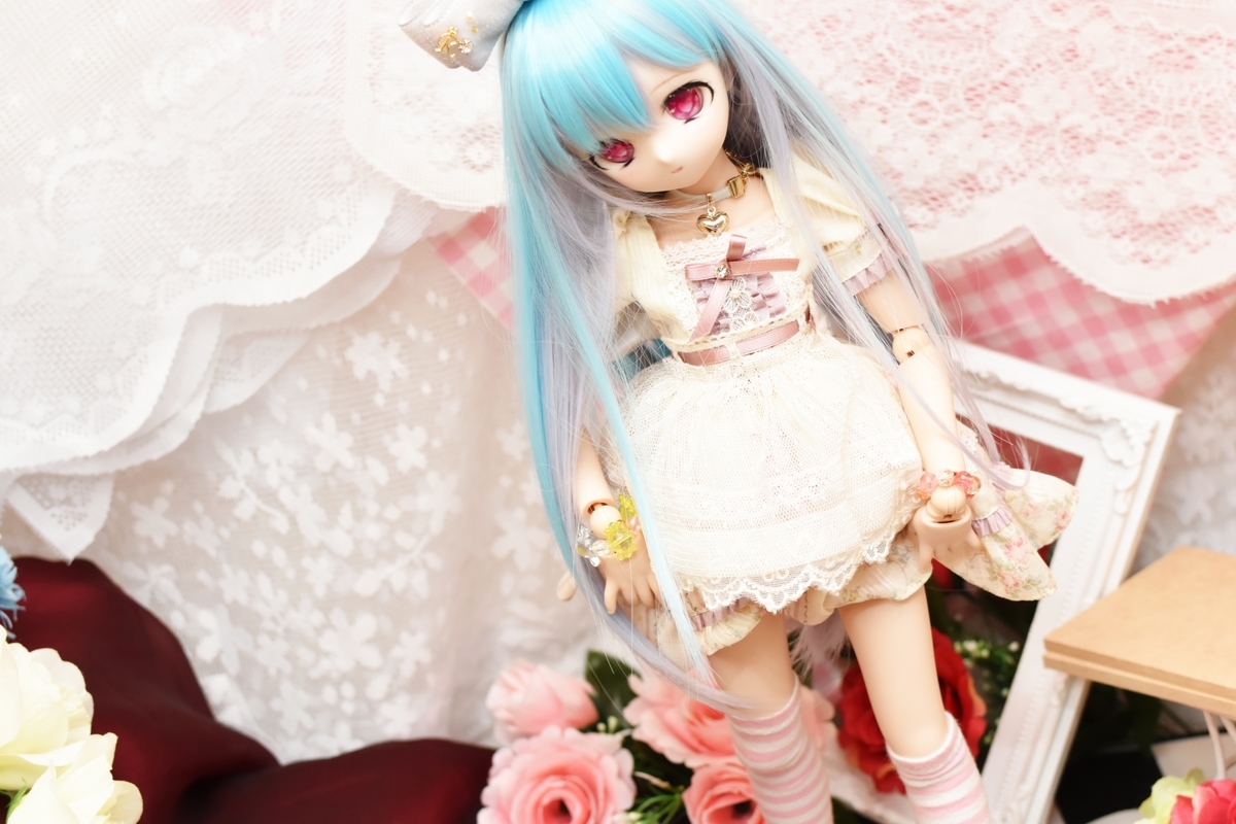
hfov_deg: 37.9
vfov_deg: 25.8
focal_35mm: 52
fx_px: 1802
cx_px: 618
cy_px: 412
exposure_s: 1/60
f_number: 3.5
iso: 800
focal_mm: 35
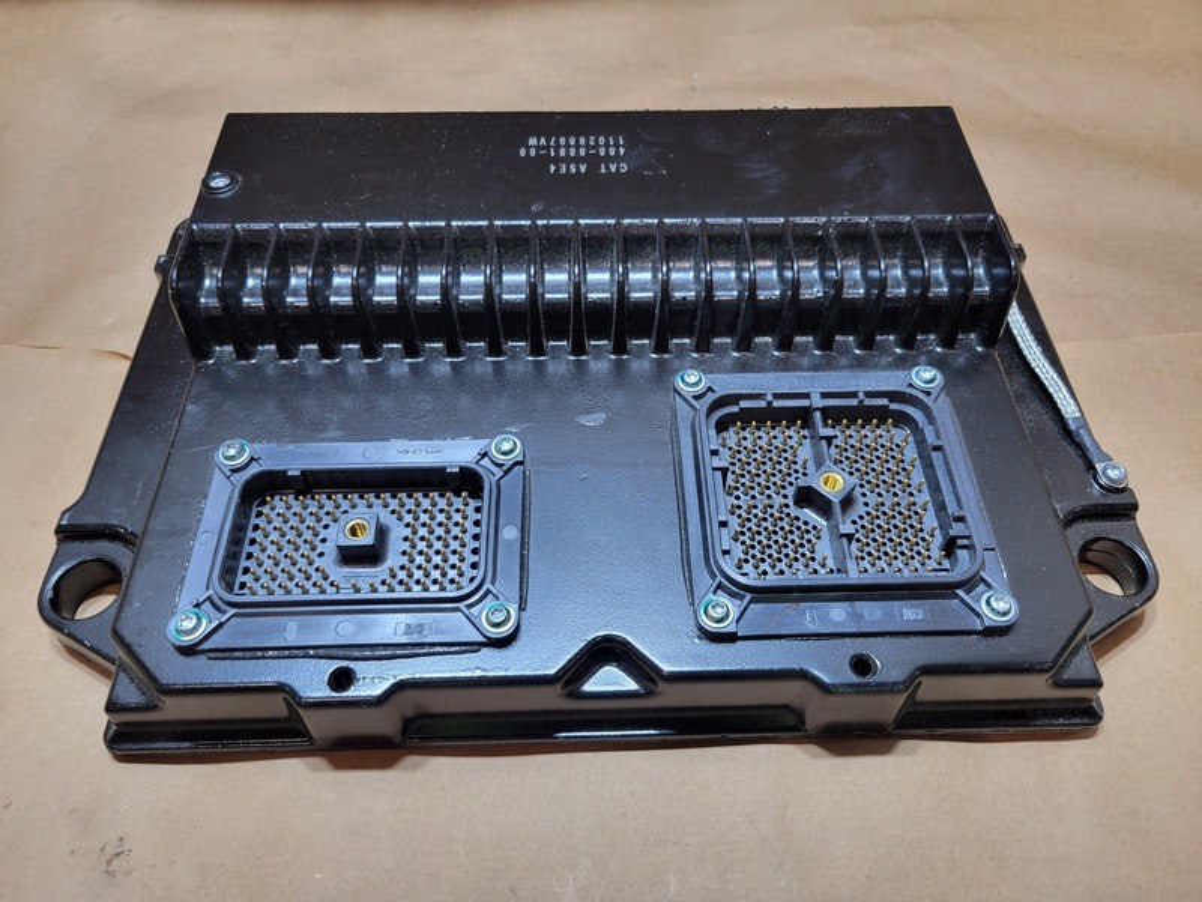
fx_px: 903
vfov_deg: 53.1
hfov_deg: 67.3
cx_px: 601
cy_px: 451
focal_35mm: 26
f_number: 1.8
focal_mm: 5.4
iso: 100
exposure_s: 1/120
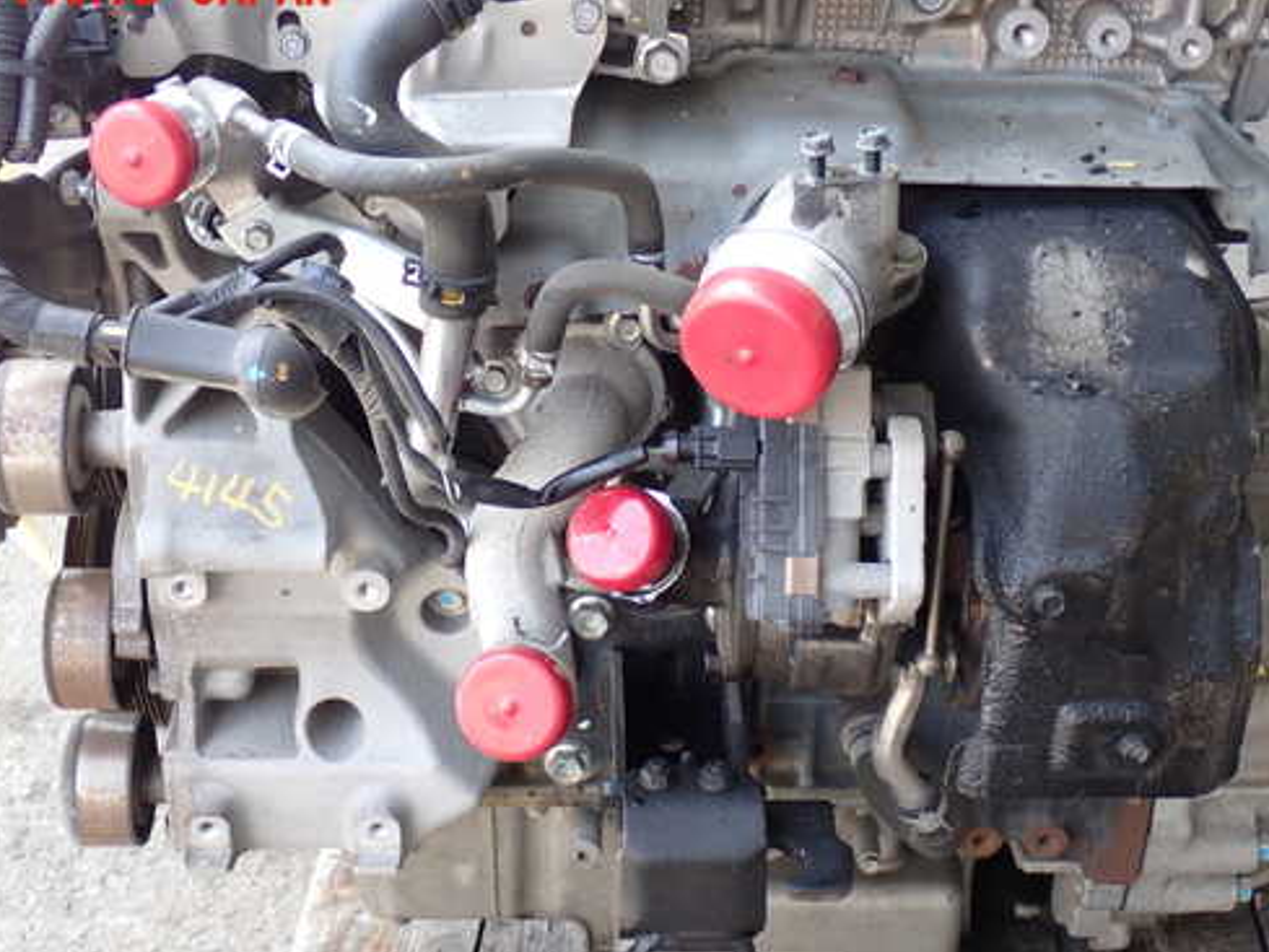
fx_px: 1980
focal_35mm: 54
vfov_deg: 27.0
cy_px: 540
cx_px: 638
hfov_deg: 35.5
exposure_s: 1/80
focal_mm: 7.84
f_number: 2.9
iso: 200
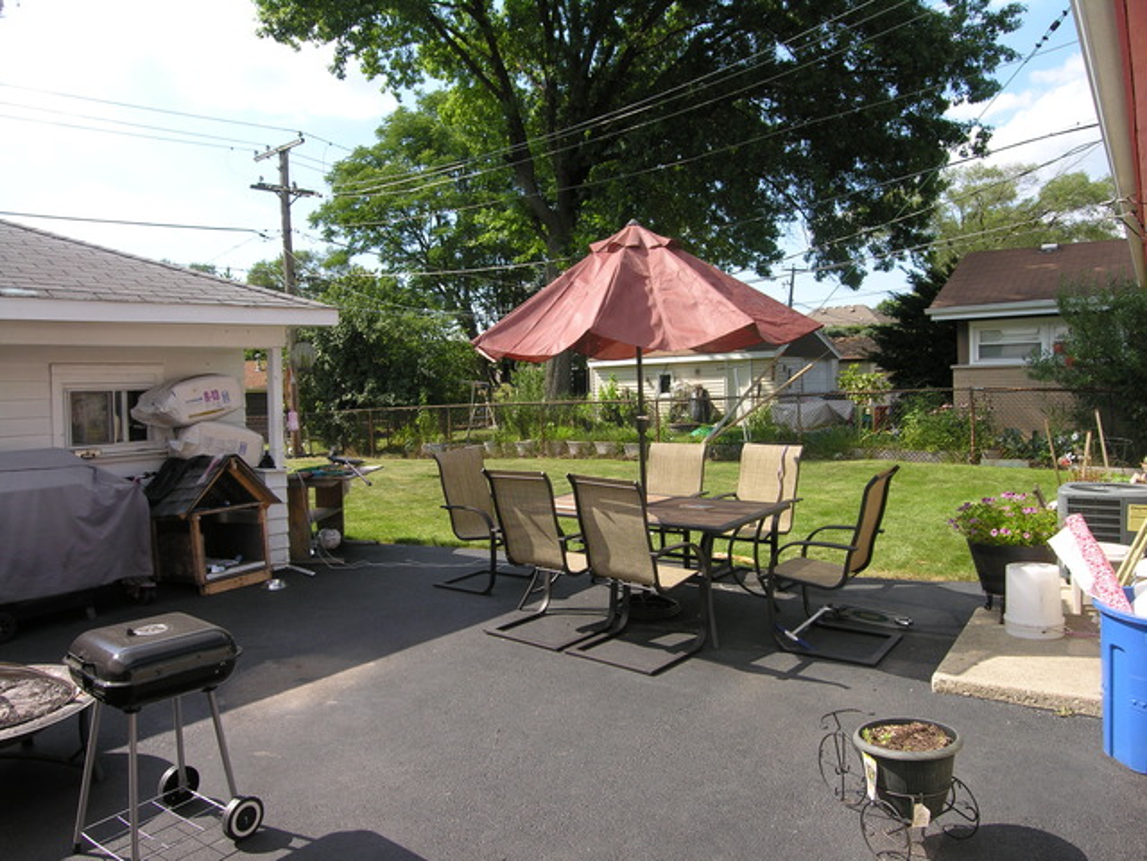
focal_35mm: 24
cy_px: 430
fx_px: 795
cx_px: 574
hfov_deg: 71.6
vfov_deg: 56.8
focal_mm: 6.1
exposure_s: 1/170
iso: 50
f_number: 5.1
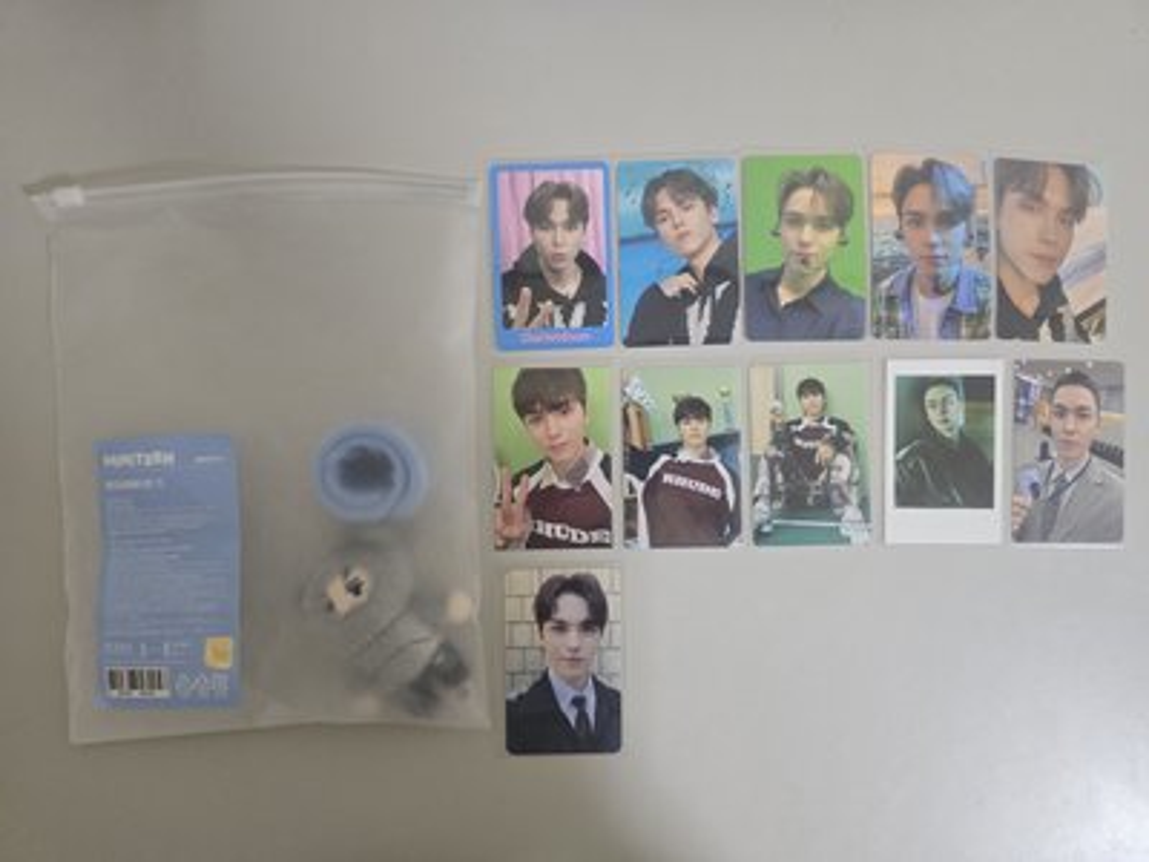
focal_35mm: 23
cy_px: 431
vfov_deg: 58.9
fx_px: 763
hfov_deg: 73.9
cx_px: 574
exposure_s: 1/60.2
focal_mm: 6.3
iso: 640
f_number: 1.7
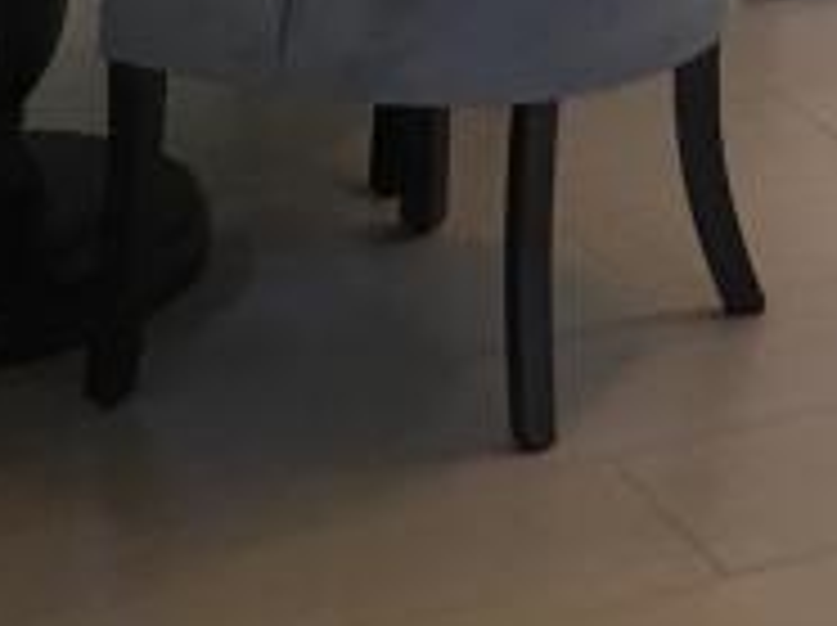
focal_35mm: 160
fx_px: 3864
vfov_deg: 8.3
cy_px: -1013
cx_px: 1557
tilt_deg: -2.7
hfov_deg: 11.4
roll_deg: -1.3
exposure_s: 1/30
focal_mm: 4.15
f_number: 2.2
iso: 40
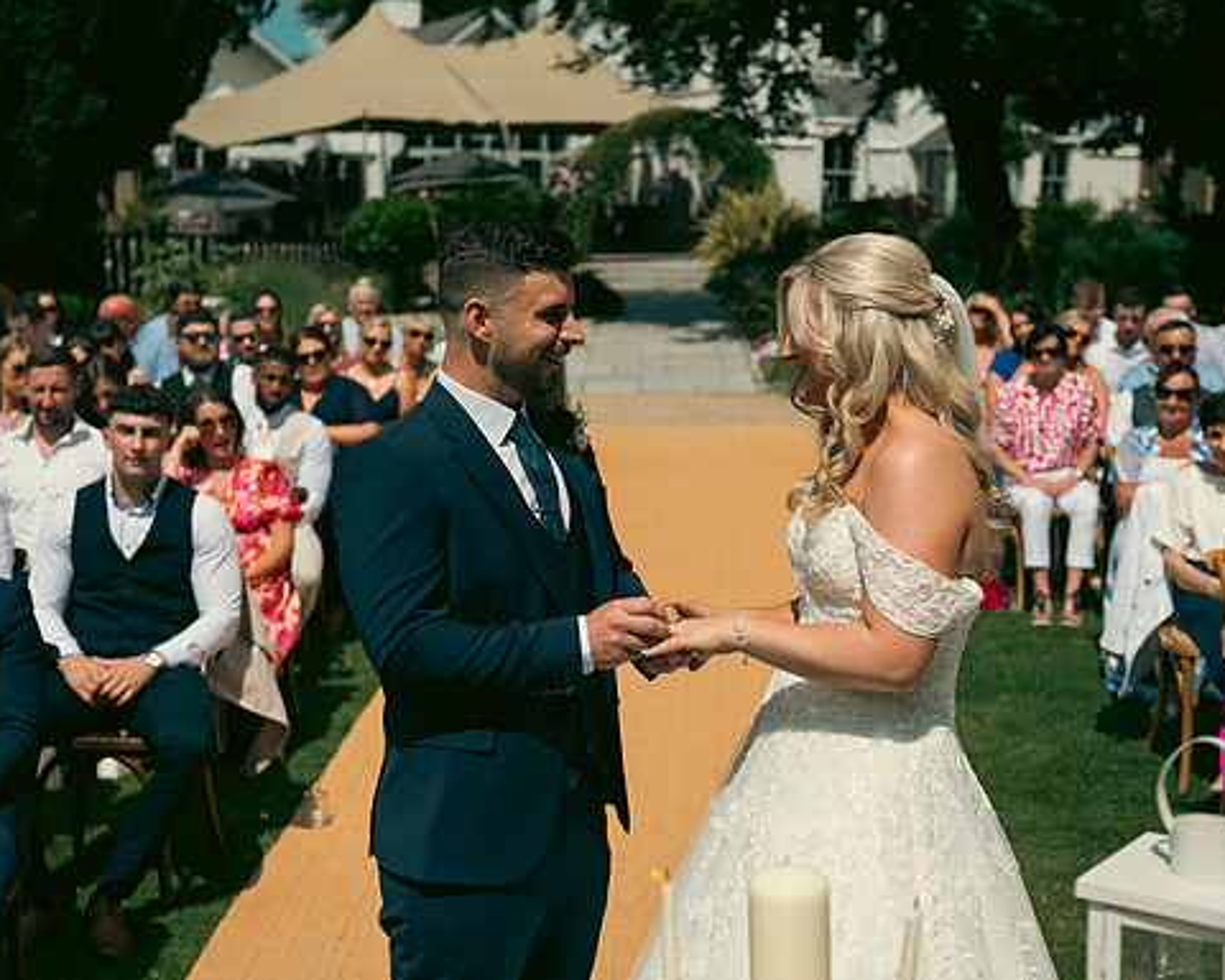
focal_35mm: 51
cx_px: 592
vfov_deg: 29.7
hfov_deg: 36.7
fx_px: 1849
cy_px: 491
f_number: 3.5
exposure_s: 1/3200
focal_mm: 45
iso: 80
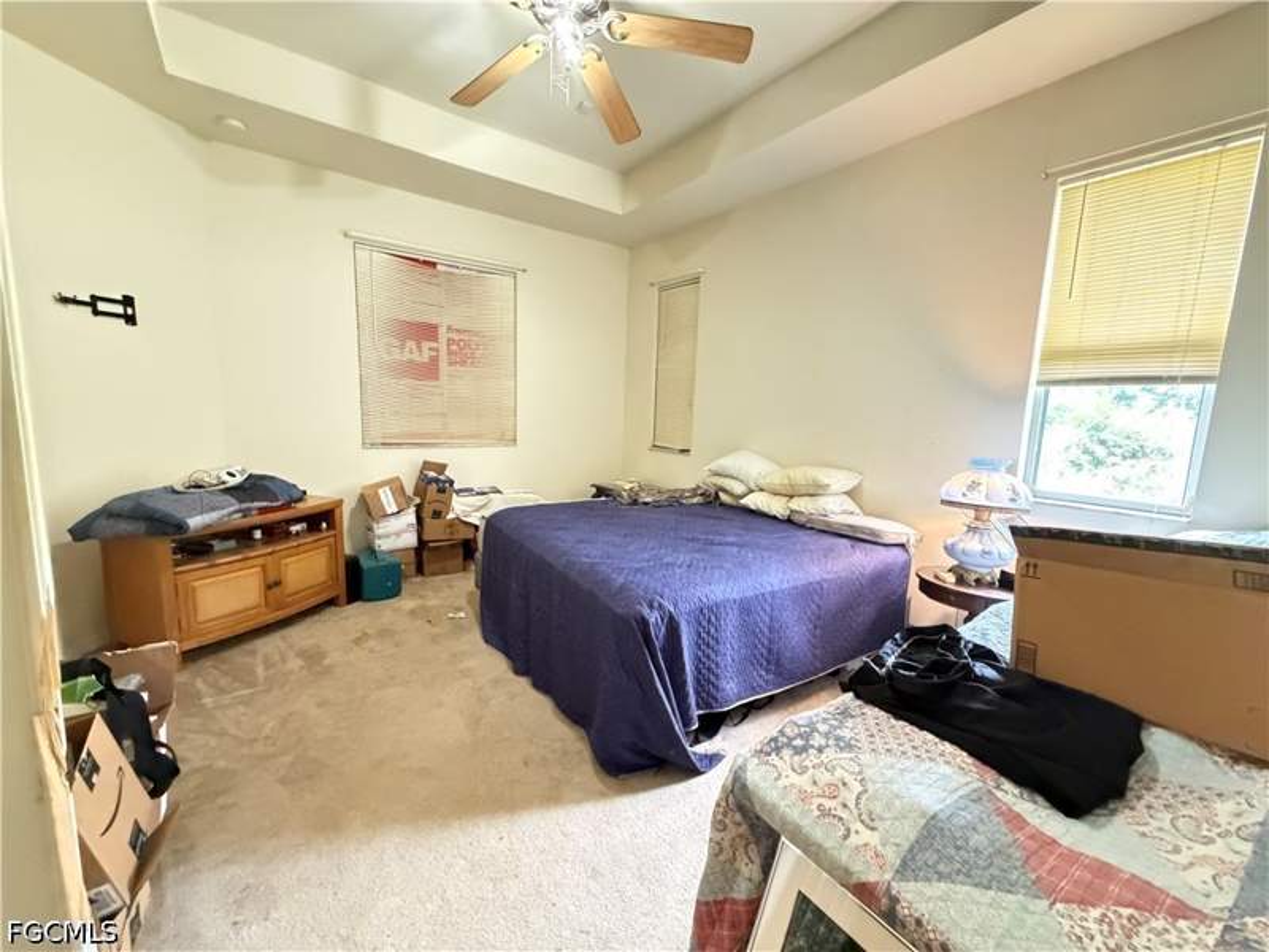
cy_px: 476
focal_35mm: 14
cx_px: 634
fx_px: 513
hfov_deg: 102.1
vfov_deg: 85.7
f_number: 2.2
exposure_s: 1/30
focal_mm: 2.22
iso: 1600
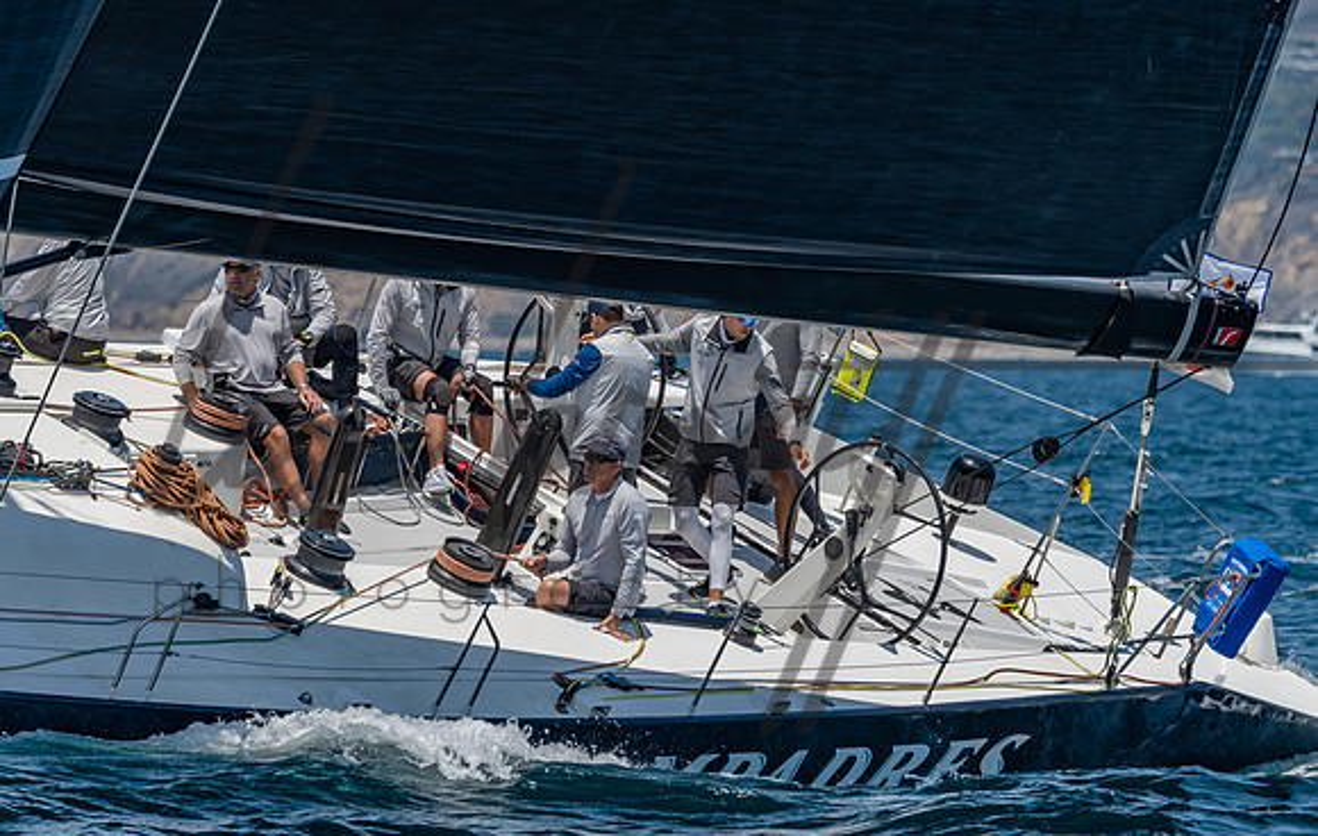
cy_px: 225
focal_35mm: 516
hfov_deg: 4.1
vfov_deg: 2.6
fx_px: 18620
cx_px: 666
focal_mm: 270
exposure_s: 1/2000
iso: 320
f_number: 5.6
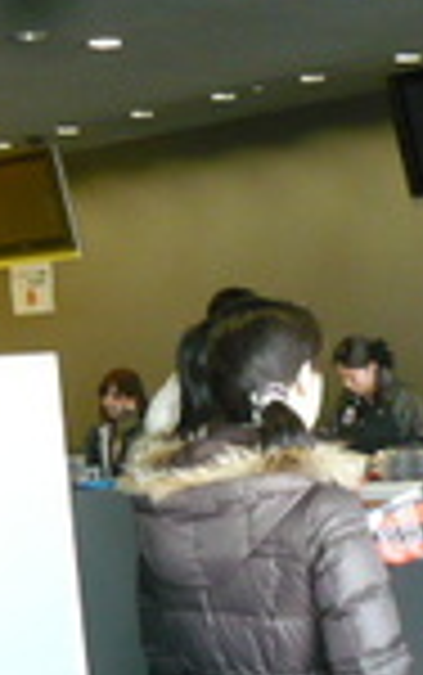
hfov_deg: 12.4
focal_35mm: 98
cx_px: 720
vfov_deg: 21.1
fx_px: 1804
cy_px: 466
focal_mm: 5.5
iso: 320
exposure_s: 1/30
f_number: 2.8
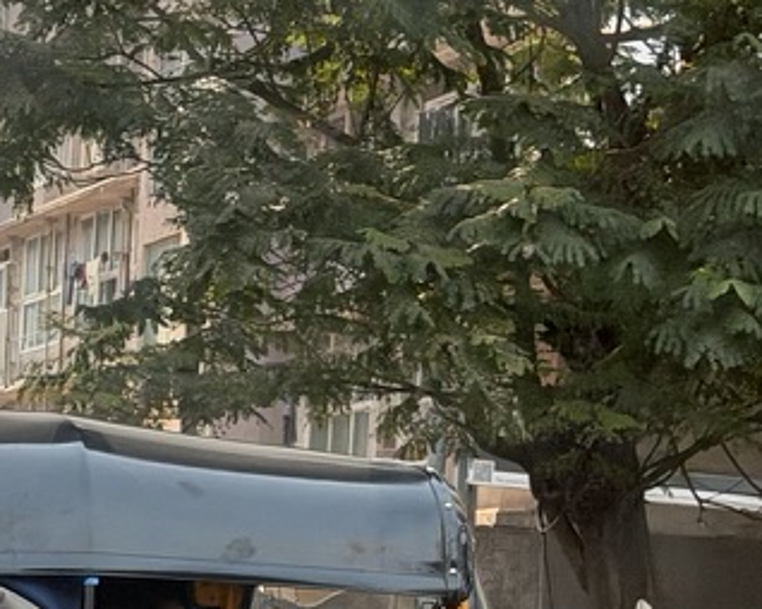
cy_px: 796
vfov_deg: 10.0
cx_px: -7
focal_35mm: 151
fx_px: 3403
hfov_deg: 12.6
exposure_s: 1/371
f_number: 1.78
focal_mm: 6.76
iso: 80
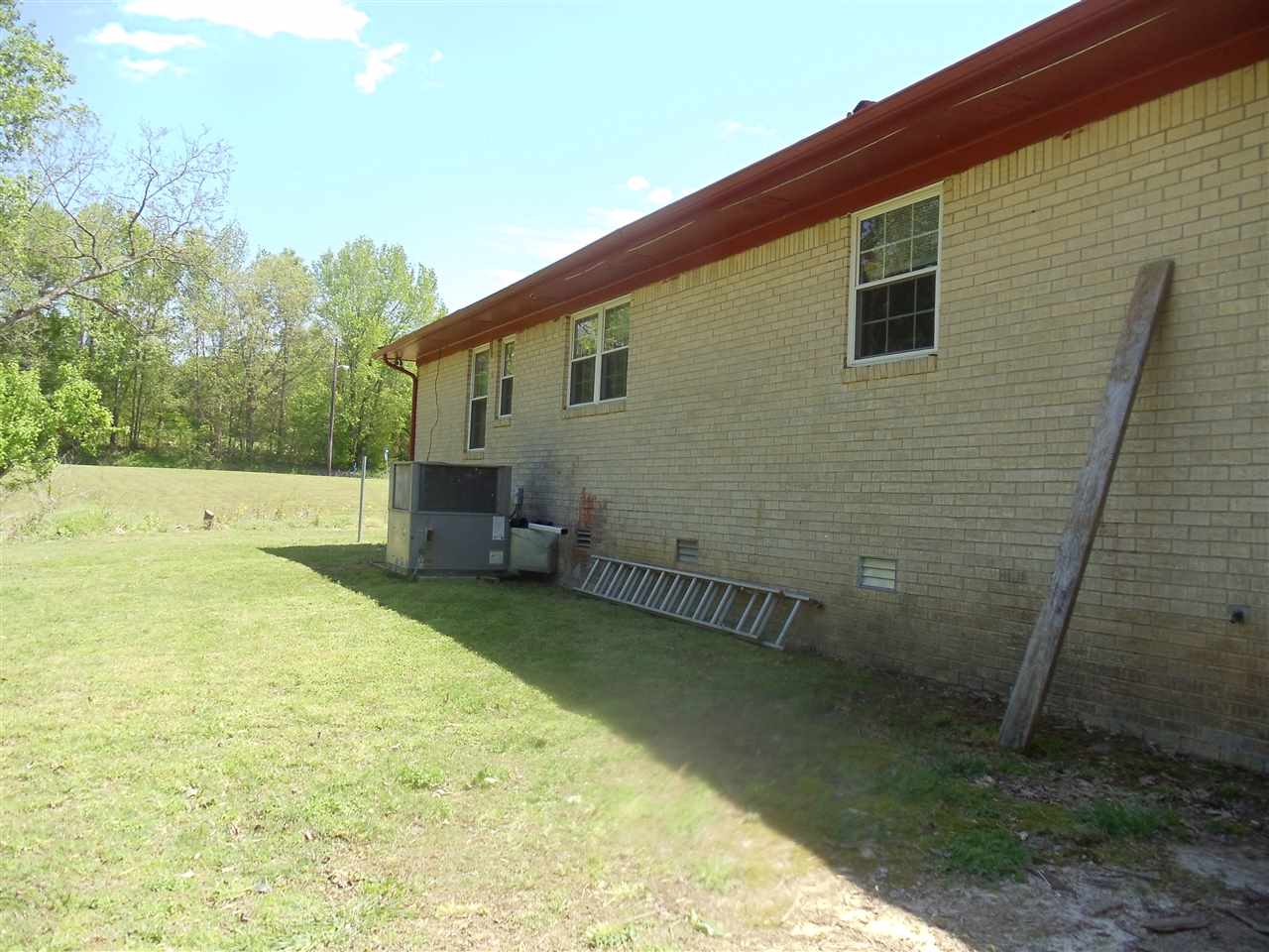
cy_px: 476
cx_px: 634
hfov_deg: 42.9
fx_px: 1613
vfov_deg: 32.9
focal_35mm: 44
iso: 80
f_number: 3.5
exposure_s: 1/320
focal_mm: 6
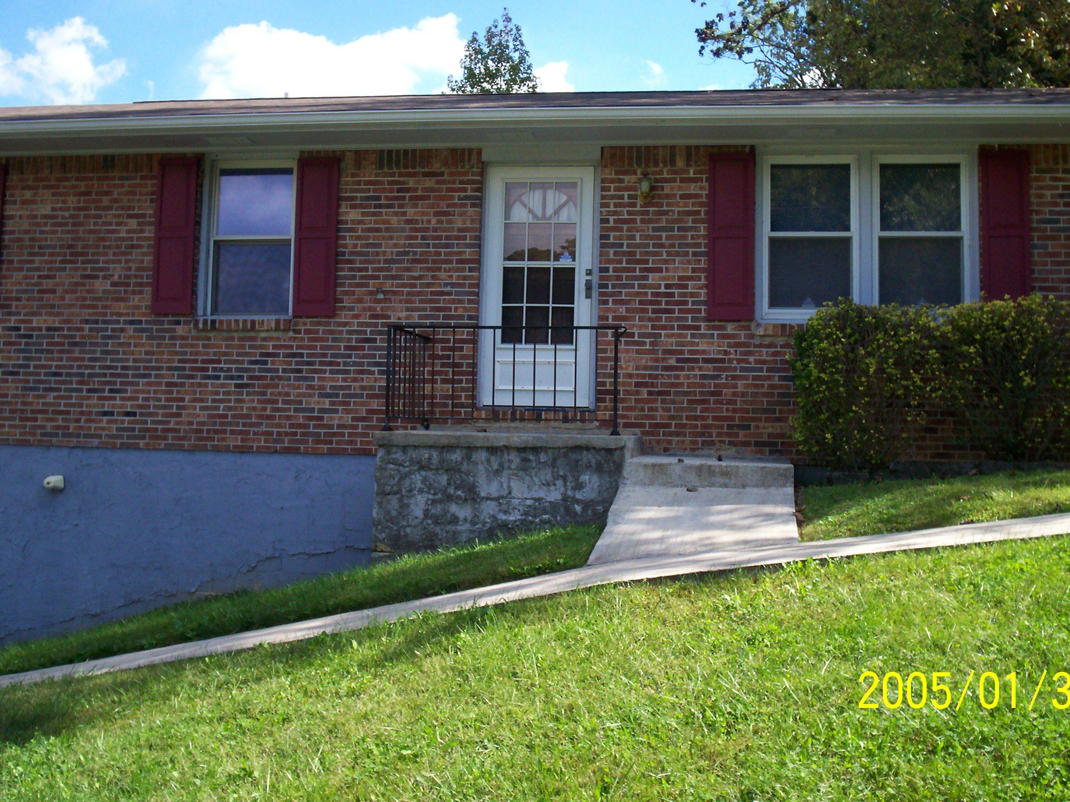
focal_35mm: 39
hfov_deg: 47.8
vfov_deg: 36.8
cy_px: 372
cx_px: 577
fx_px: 1205
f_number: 4.5
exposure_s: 1/281
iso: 100
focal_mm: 5.9
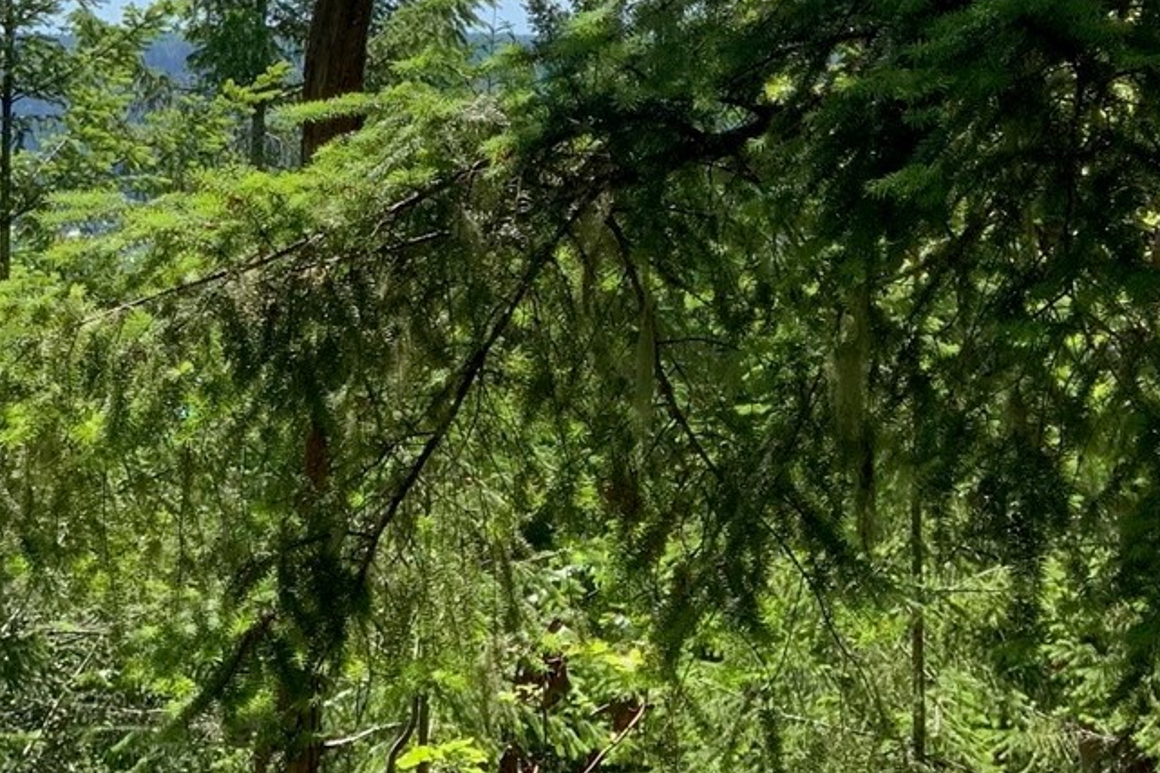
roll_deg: -1.6
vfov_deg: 10.1
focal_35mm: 135
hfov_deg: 15.2
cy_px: -2
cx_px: 550
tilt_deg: +0.7
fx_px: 4349
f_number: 2.4
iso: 16
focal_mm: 6
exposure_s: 1/737
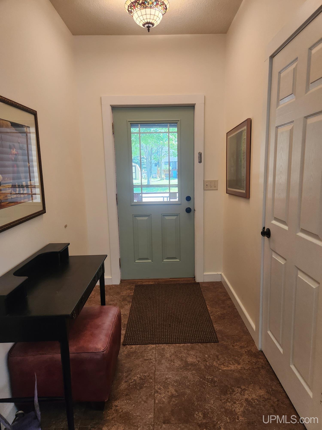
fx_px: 285
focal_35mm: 23
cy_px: 215
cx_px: 161
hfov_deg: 58.9
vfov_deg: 73.9
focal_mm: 5.4
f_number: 1.8
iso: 160
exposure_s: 1/120
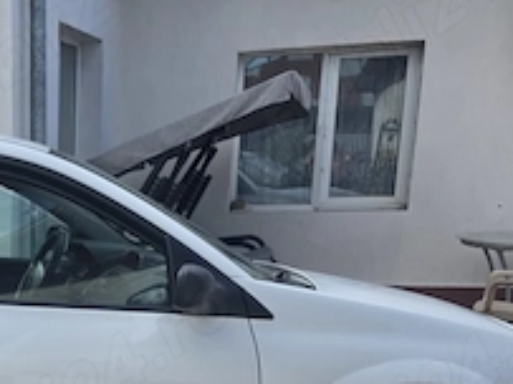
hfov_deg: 25.5
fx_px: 1007
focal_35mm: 68
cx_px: -111
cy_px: 435
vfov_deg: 20.5
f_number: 1.7
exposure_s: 1/2371
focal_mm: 6.3
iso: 80
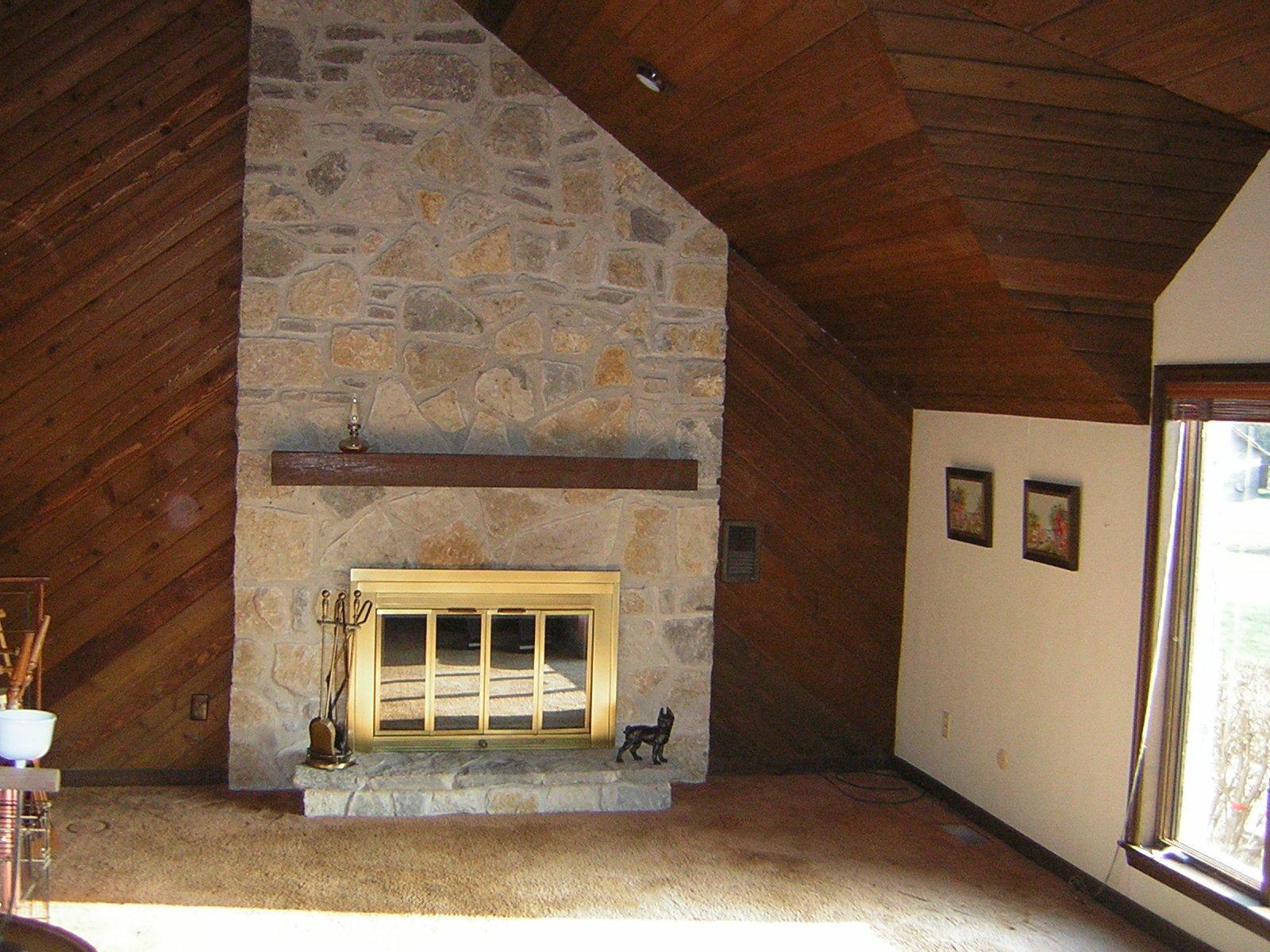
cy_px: 476
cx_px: 635
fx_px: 1321
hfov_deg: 51.4
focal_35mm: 36
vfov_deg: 39.7
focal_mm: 4.7
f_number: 2.6
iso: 151
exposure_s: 1/60.1
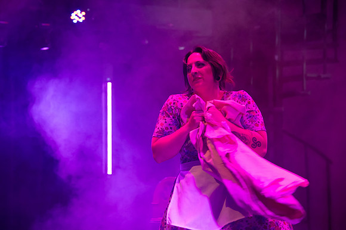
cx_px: 152
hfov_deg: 21.6
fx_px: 905
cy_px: 103
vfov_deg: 14.5
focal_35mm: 94
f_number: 4
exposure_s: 1/125
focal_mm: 82
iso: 4000
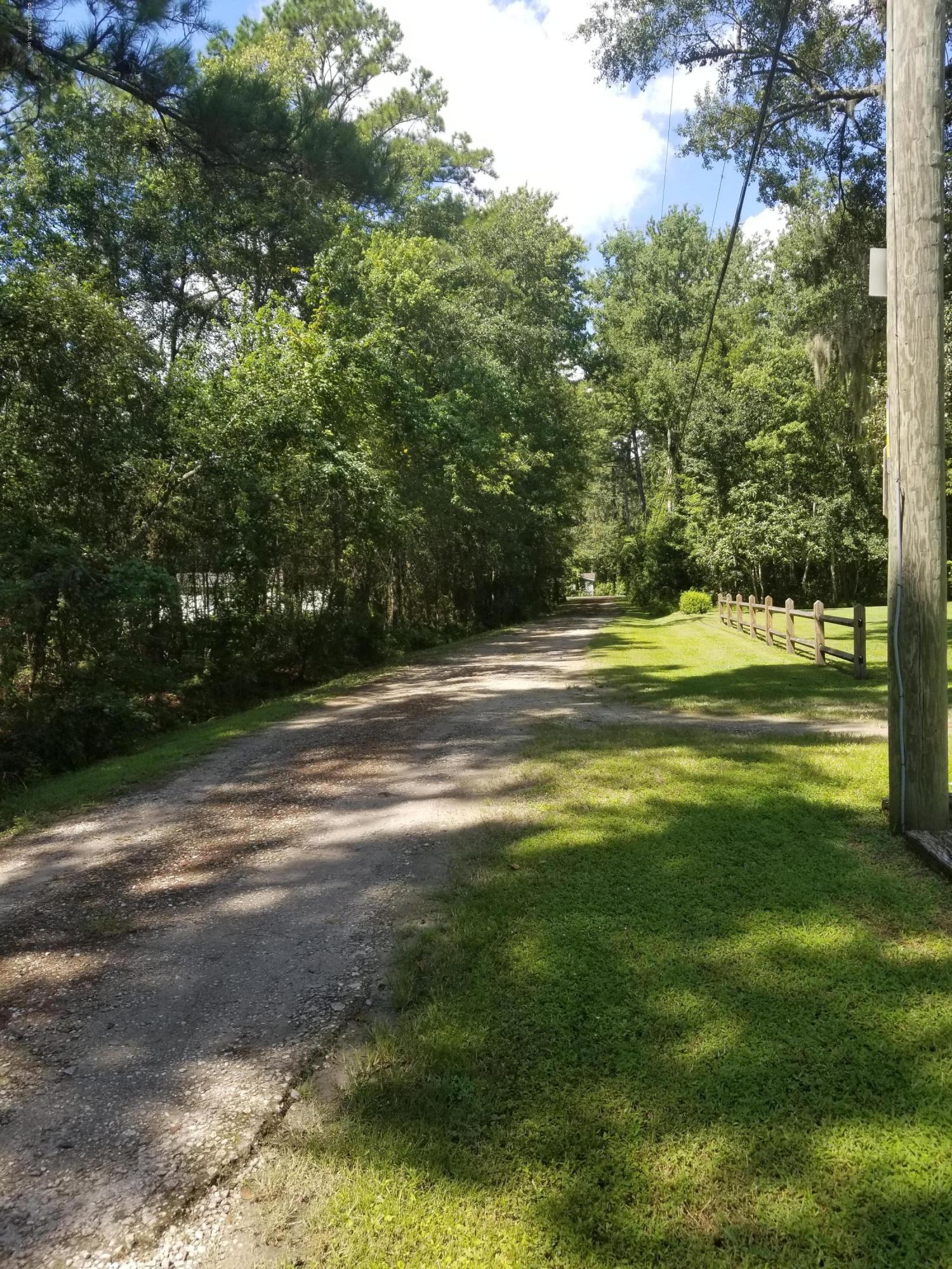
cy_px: 634
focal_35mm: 26
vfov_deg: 67.3
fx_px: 953
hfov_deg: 53.1
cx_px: 476
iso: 50
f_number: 1.7
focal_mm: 4.25
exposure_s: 1/798
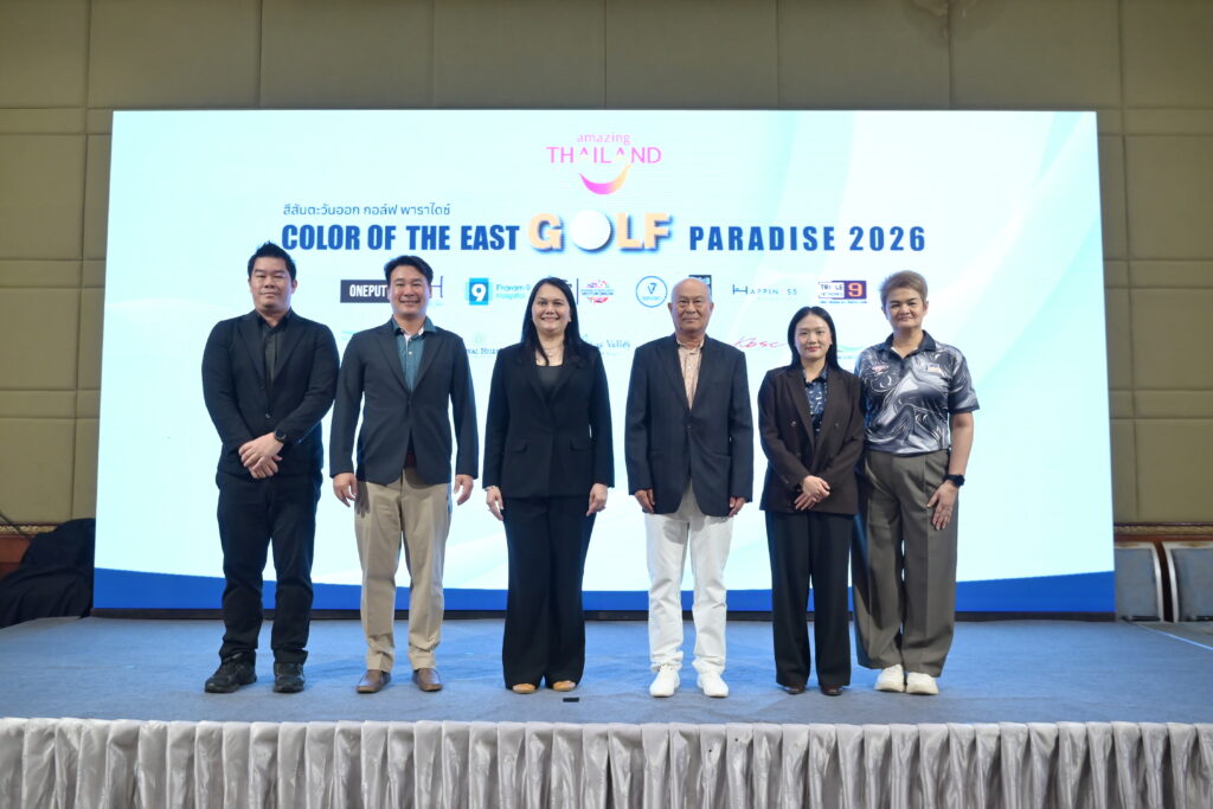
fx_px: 977
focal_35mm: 29
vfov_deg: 45.0
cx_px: 606
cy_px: 404
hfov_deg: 63.7
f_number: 5
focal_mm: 29
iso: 1600
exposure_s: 1/160
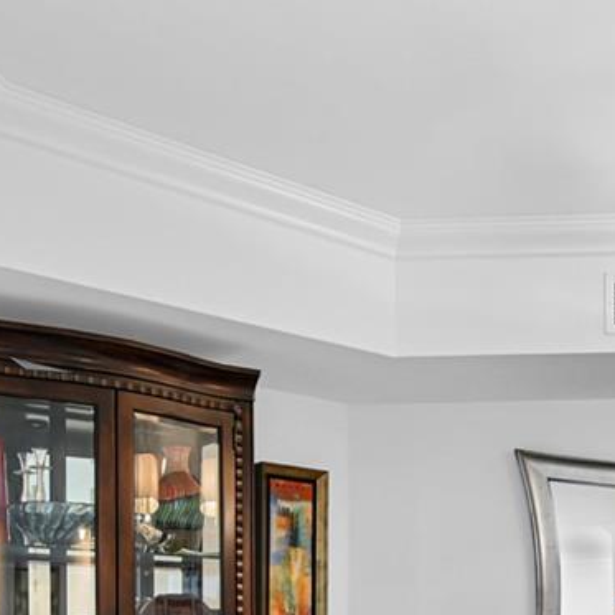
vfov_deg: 30.4
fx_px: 1025
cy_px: 654
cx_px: 480
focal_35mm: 51
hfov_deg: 32.6
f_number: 4
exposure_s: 1/15
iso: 220
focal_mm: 14
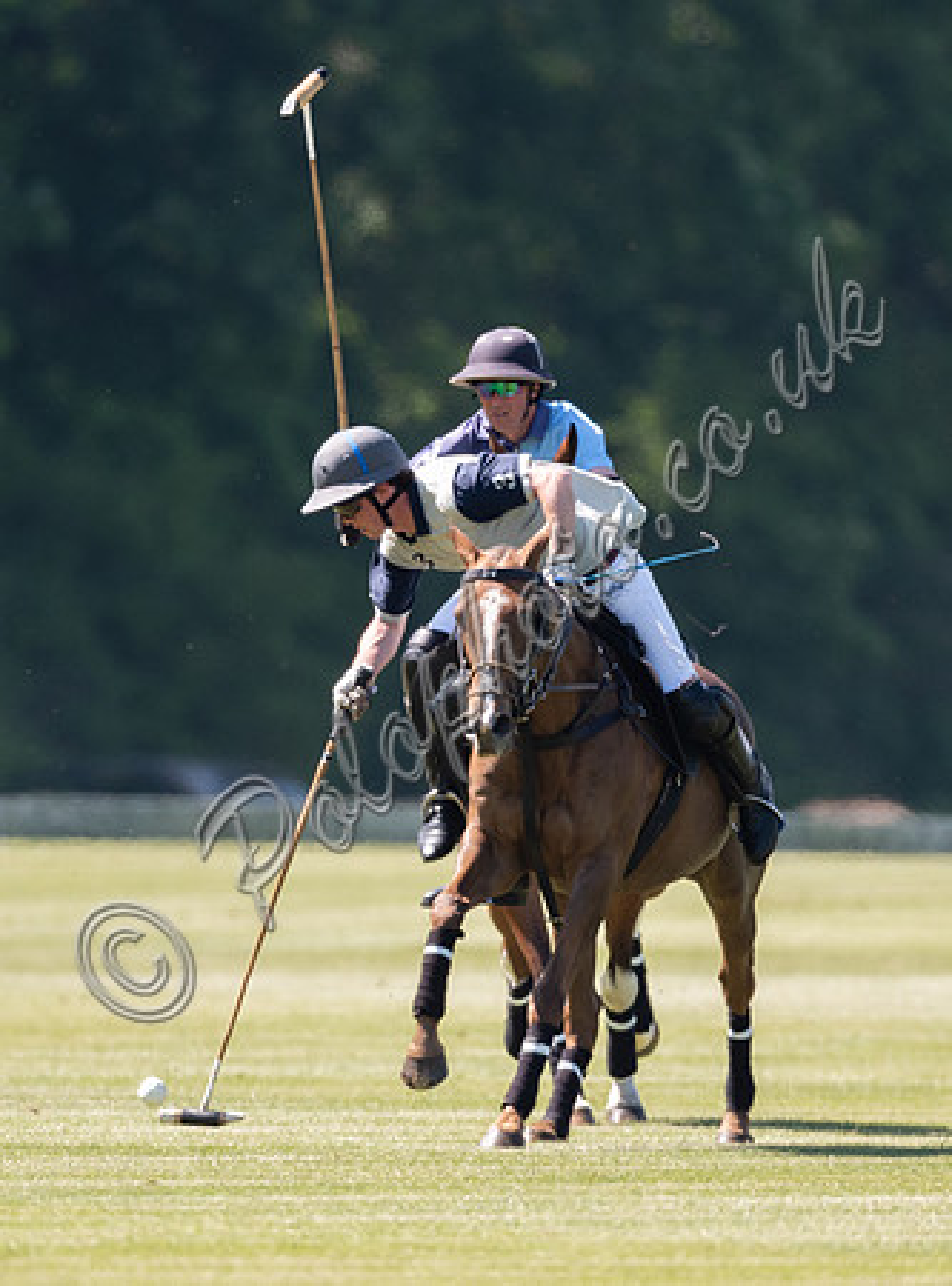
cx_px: 540
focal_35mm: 1165
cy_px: 814
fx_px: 43075
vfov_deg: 1.7
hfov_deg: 1.3
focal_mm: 500
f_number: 4
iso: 400
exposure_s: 1/2000
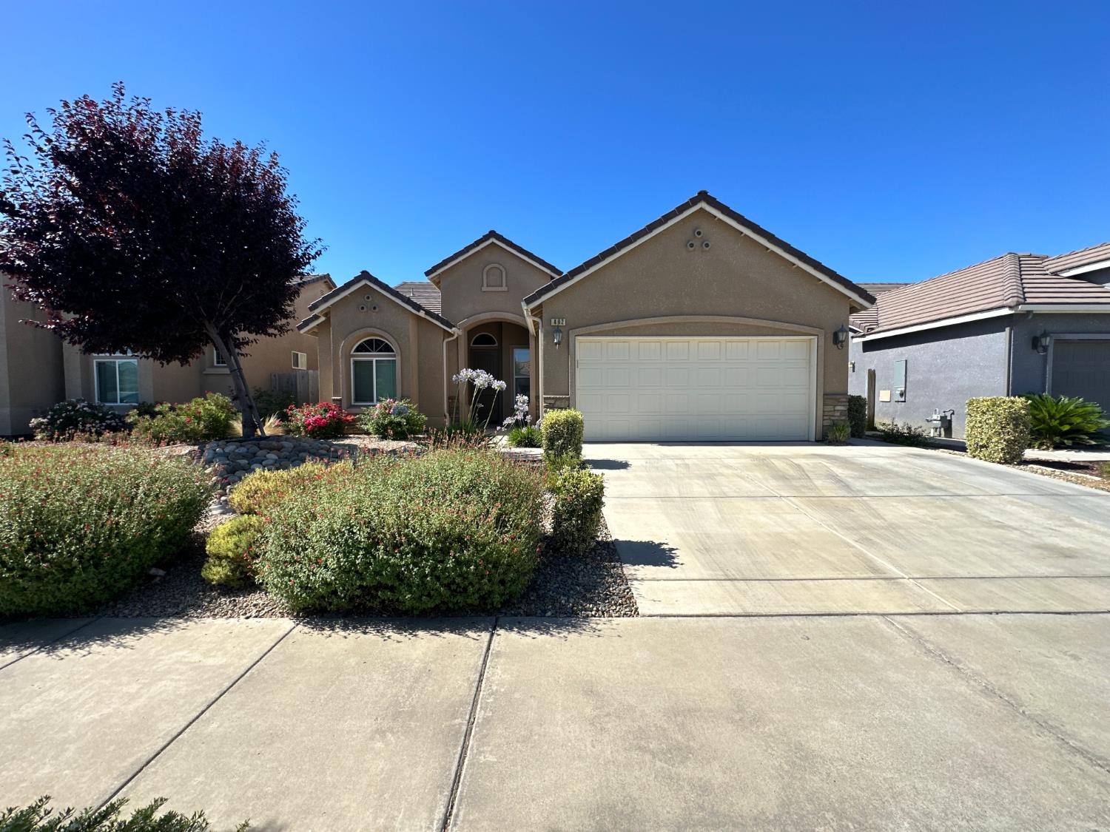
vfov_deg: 85.7
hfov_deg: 102.1
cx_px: 555
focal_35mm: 14
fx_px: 449
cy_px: 416
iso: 50
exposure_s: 1/1642
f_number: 2.2
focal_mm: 2.22
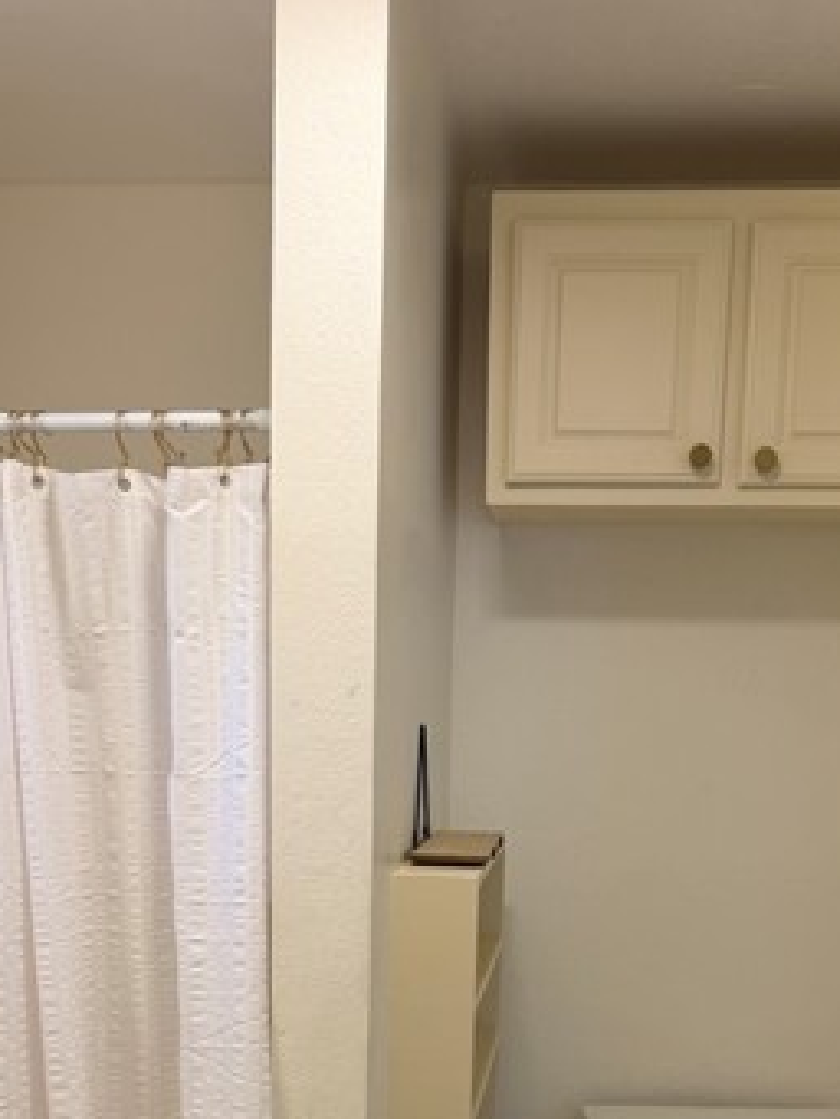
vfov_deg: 39.4
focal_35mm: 45
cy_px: 984
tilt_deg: -10.6
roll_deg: -2.0
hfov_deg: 32.2
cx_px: 469
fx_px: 1455
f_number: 1.78
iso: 100
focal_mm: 6.76
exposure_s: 1/120
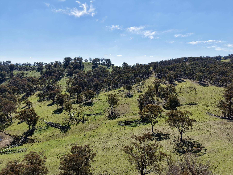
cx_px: 116
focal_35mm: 24
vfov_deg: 56.8
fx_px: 162
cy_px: 88
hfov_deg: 71.6
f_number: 1.8
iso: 210
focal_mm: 8.67
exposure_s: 1/5000
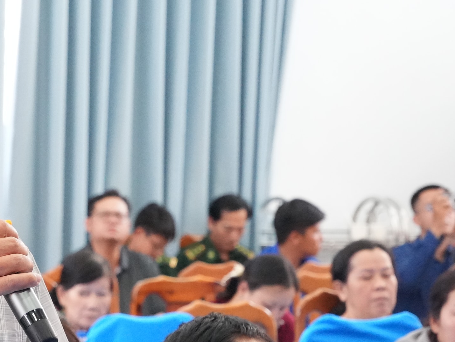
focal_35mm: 197
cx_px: -13
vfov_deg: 7.5
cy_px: 211
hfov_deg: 10.0
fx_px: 2590
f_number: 5.6
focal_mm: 63
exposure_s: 1/125
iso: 5000
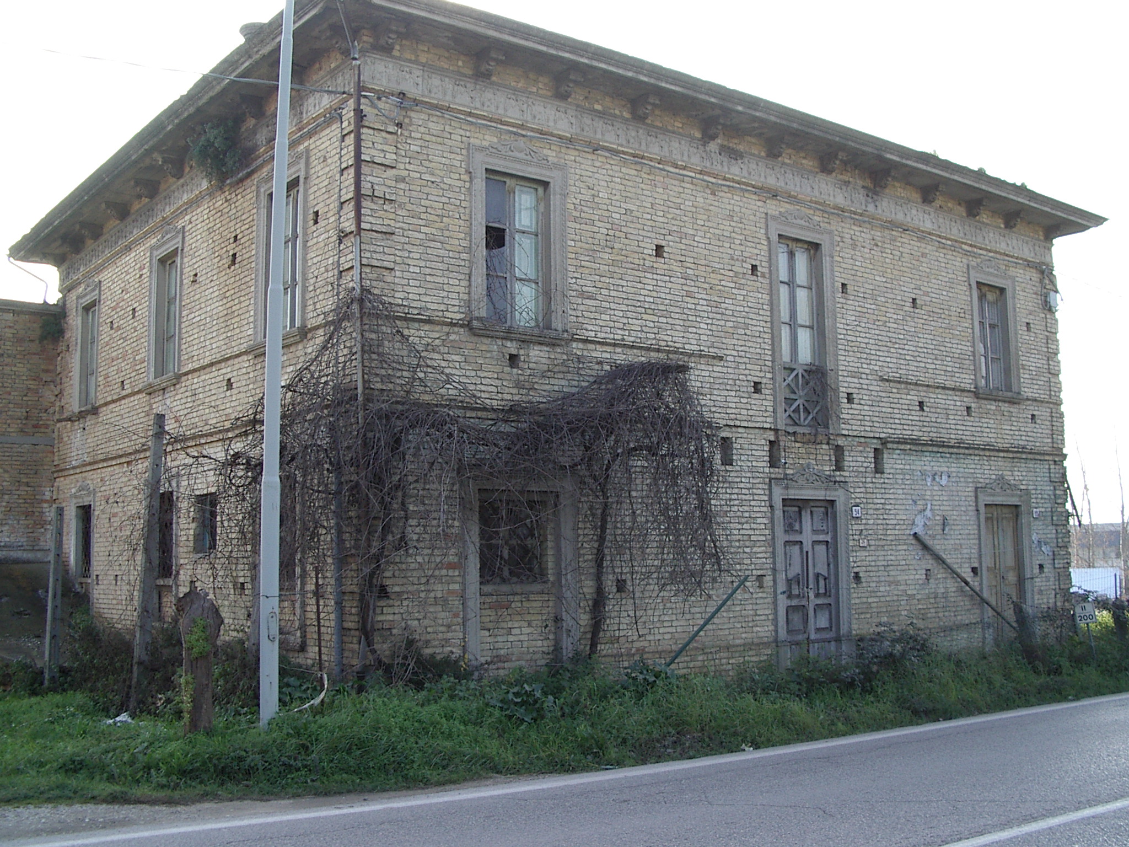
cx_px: 564
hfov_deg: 49.0
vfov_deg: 37.7
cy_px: 424
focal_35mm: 38
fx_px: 1239
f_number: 4.8
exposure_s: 1/100
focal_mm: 5.8
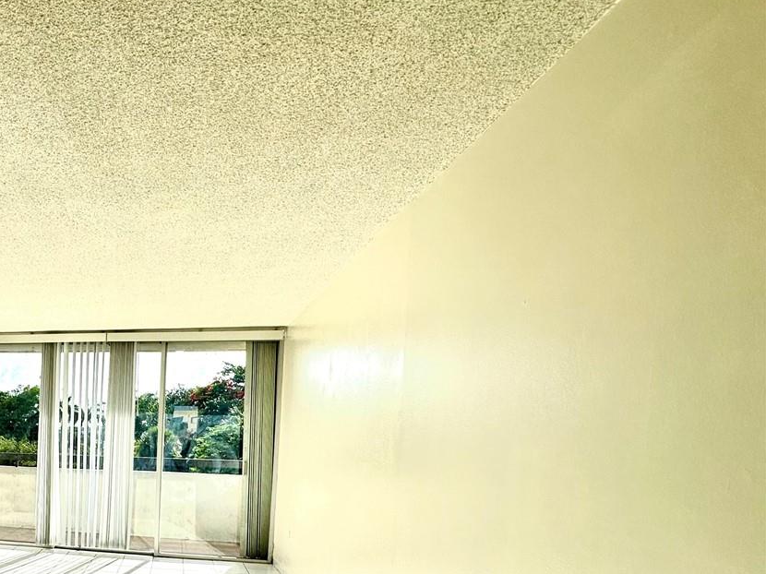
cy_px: 472
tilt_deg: -4.3
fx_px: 597
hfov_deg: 53.7
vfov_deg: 48.0
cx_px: 29
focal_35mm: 27
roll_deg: -2.1
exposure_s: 1/955
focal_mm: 2.22
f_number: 2.2
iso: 40
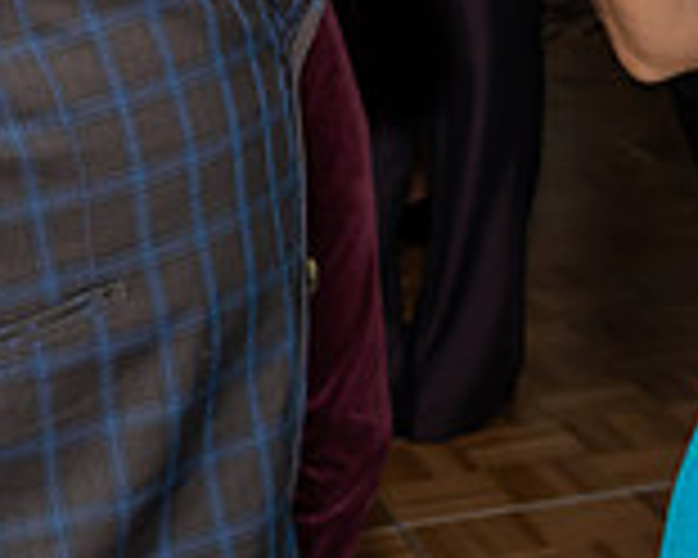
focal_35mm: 154
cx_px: 400
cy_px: -241
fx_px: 3181
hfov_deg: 12.5
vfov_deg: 9.8
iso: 400
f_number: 6.3
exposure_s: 1/250
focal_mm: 24
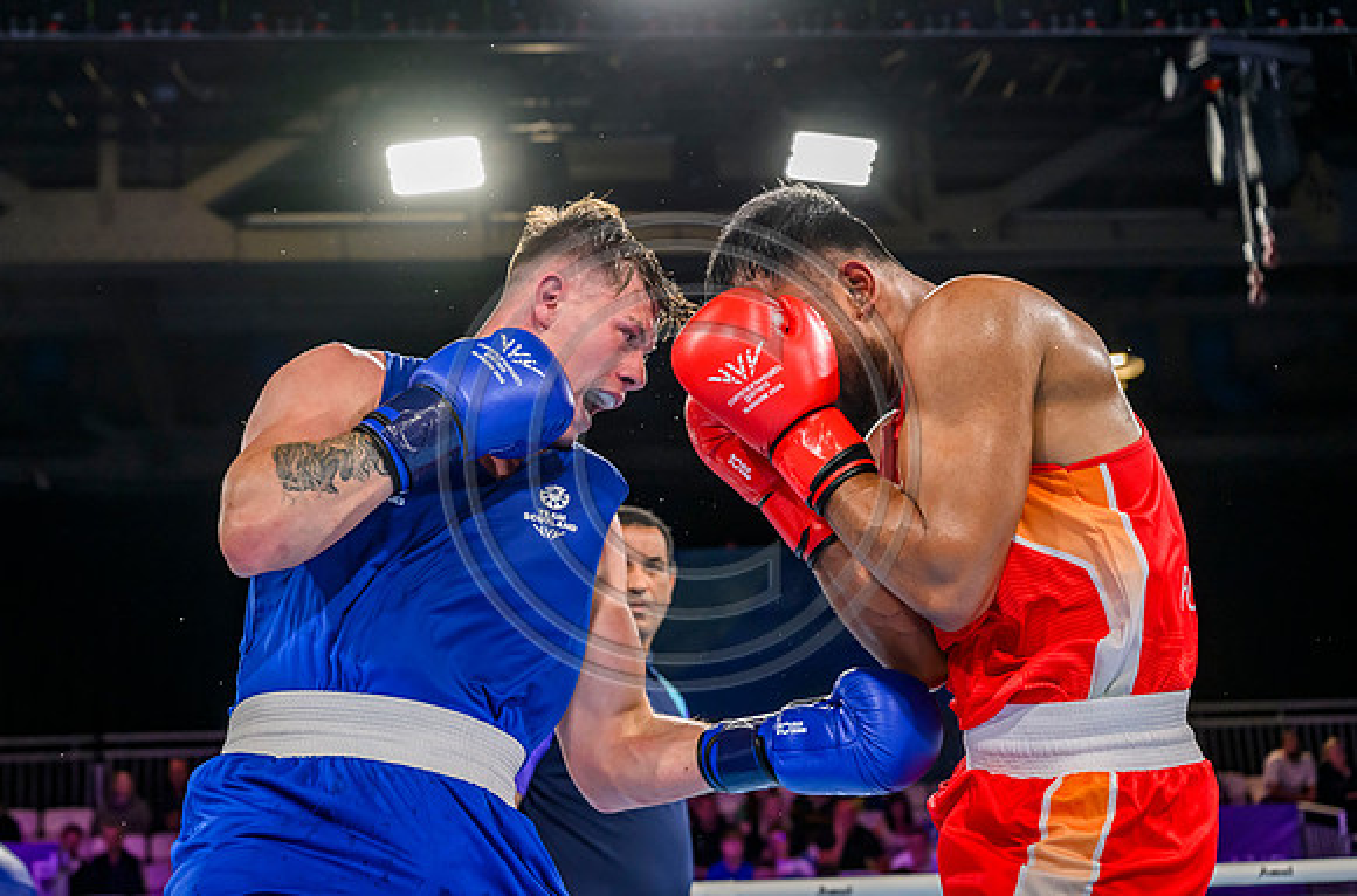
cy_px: 399
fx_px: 2153
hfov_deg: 34.8
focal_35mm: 57
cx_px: 525
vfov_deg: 23.5
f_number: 3.5
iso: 2500
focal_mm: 45
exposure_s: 1/1600
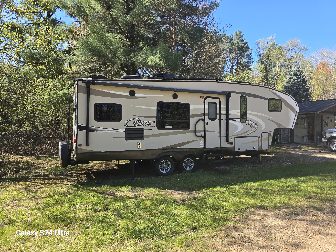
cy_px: 126
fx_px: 223
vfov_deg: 58.9
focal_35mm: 23
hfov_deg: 73.9
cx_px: 168
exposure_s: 1/204
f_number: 1.7
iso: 12
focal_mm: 6.3
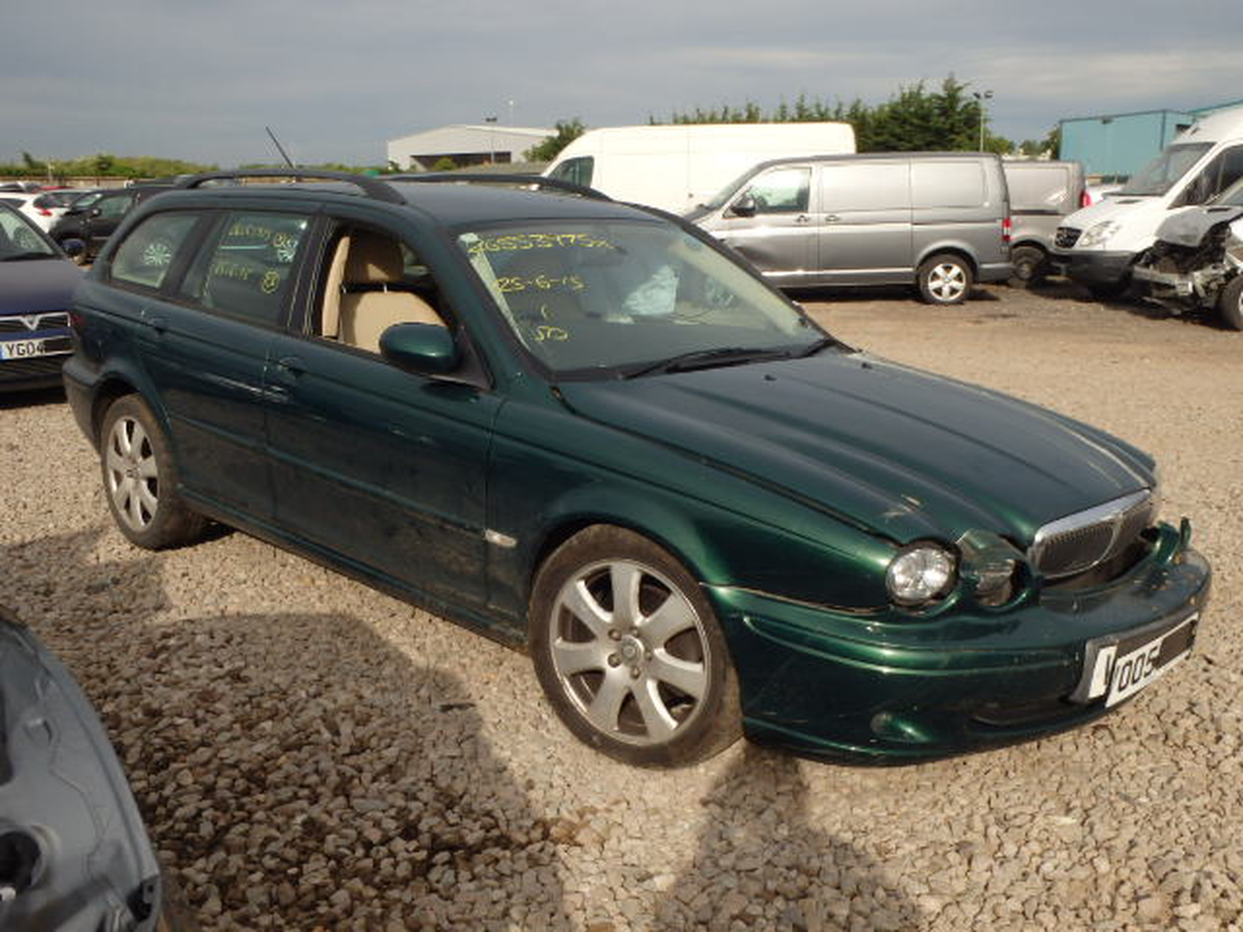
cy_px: 466
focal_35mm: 34
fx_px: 1221
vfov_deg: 41.8
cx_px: 622
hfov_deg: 54.0
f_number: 13
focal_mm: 6.1
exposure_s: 1/100
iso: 125
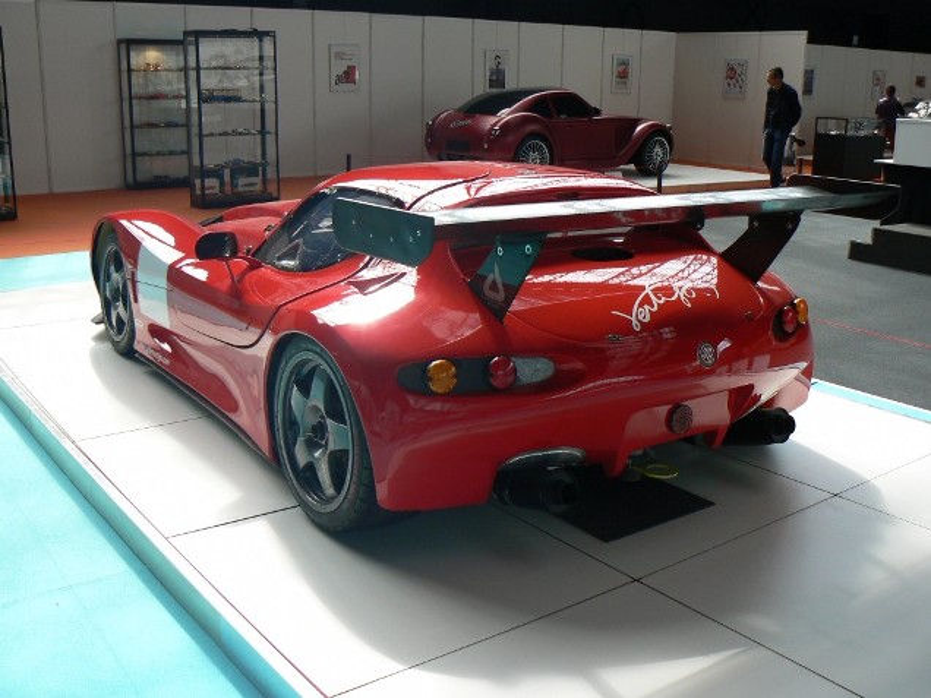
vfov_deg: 39.7
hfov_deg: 51.4
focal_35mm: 36
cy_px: 349
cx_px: 466
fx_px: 968
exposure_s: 1/80
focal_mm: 6
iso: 80
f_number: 4
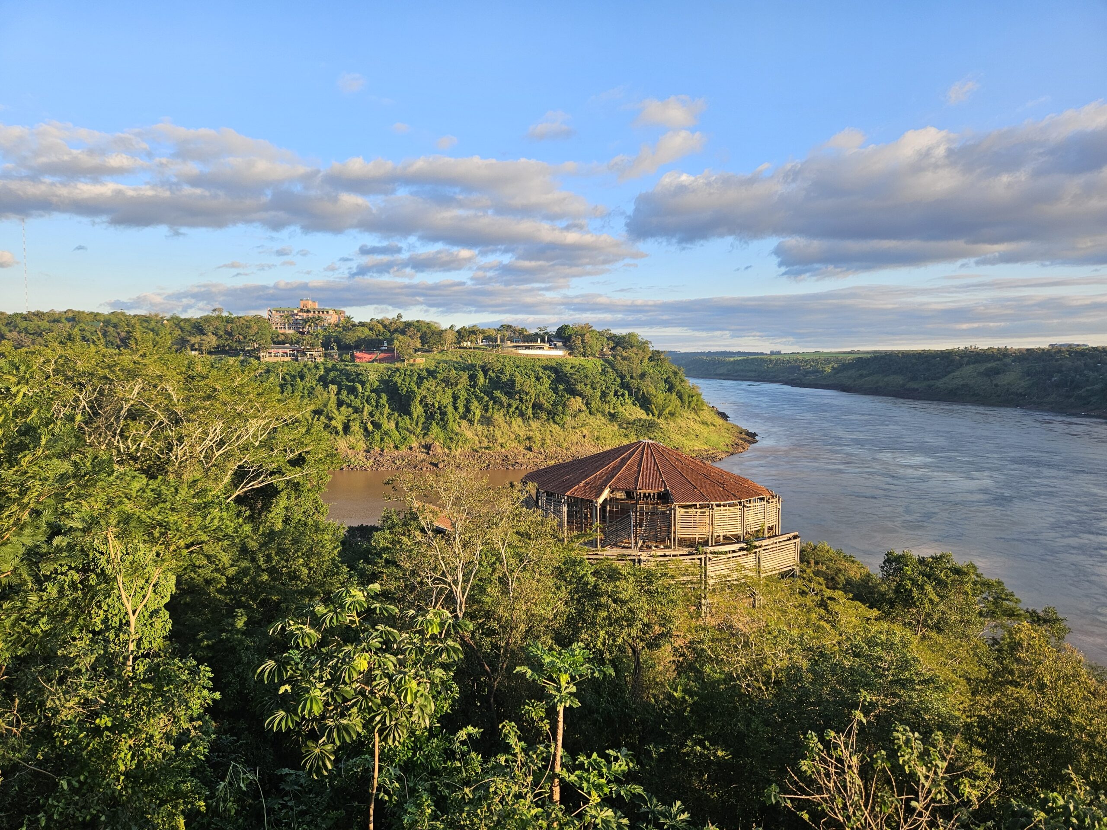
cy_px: 415
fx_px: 736
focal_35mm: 23
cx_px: 554
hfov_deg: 73.9
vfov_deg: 58.9
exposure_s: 1/719
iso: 40
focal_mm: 5.4
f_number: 1.8
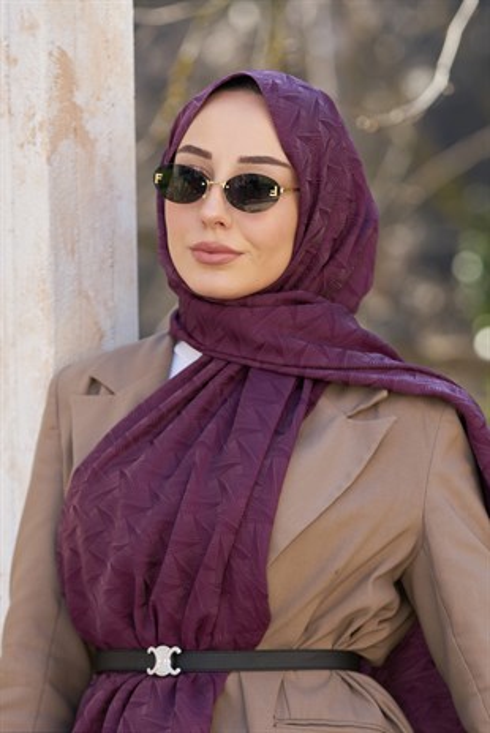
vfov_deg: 14.1
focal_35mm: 145
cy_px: 366
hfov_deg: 9.5
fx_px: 2956
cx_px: 245
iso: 200
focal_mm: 145
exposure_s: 1/250
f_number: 4.5
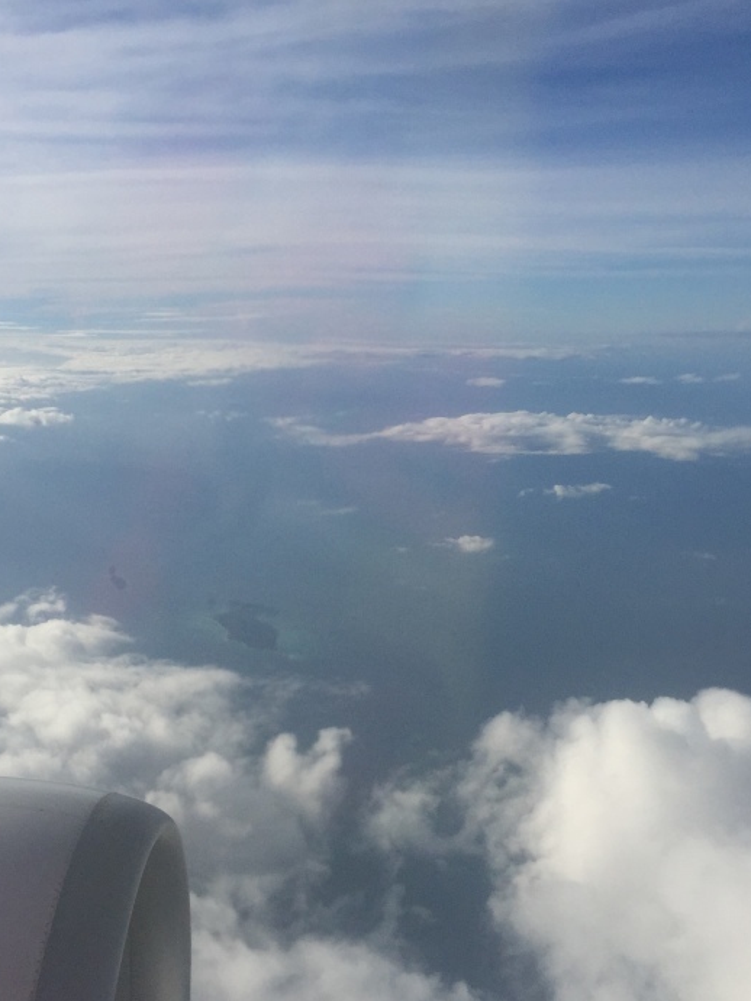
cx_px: 332
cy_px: 516
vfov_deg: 43.9
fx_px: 1244
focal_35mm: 43
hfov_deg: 33.6
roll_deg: -2.9
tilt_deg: -10.0
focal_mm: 4.15
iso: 32
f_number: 2.2
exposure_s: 1/7937
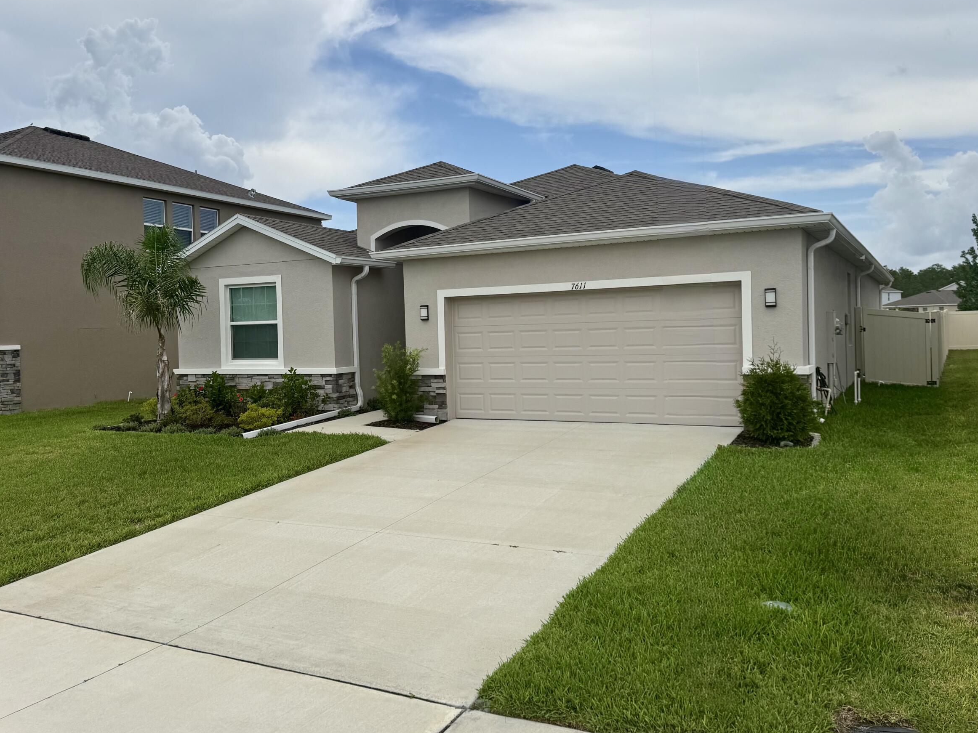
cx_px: 435
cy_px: 340
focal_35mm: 31
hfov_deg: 58.2
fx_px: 876
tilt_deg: -0.1
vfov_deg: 45.4
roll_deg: +1.7
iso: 80
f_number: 1.78
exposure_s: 1/4975
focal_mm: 6.76
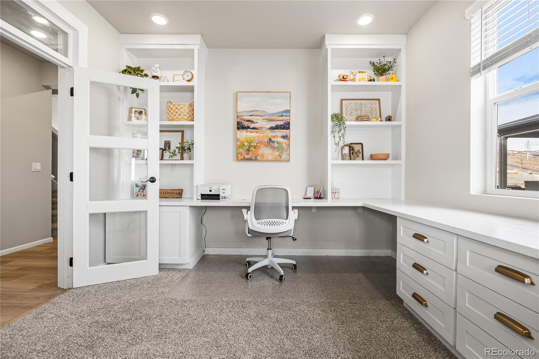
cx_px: 270
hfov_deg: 96.7
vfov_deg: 73.7
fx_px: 239
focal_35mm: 16
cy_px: 180
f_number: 8
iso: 200
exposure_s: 1/160
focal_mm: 16
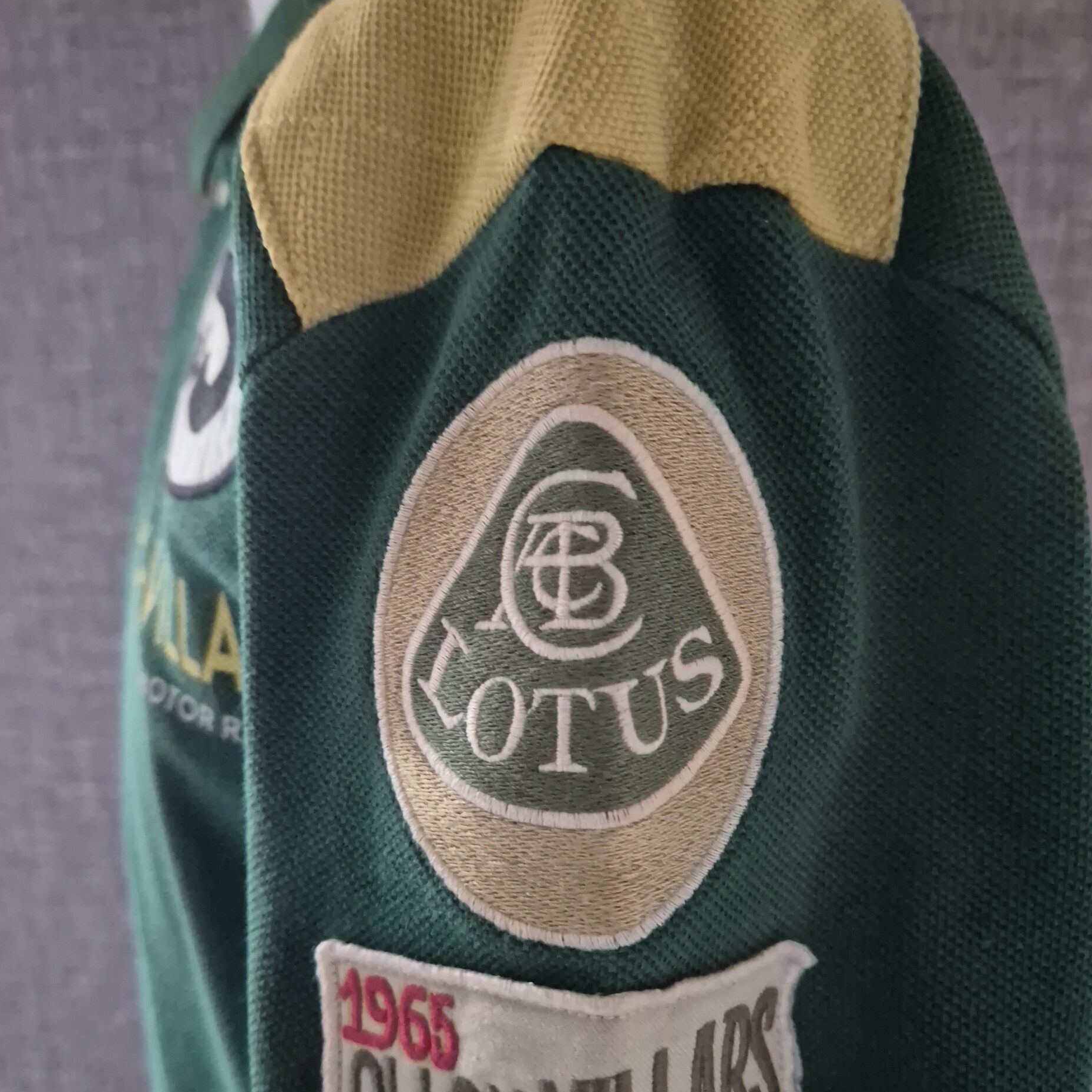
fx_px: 999
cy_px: 663
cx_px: 532
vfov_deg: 56.8
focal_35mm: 28
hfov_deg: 57.3
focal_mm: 5.4
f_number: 1.8
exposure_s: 1/50
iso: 1600
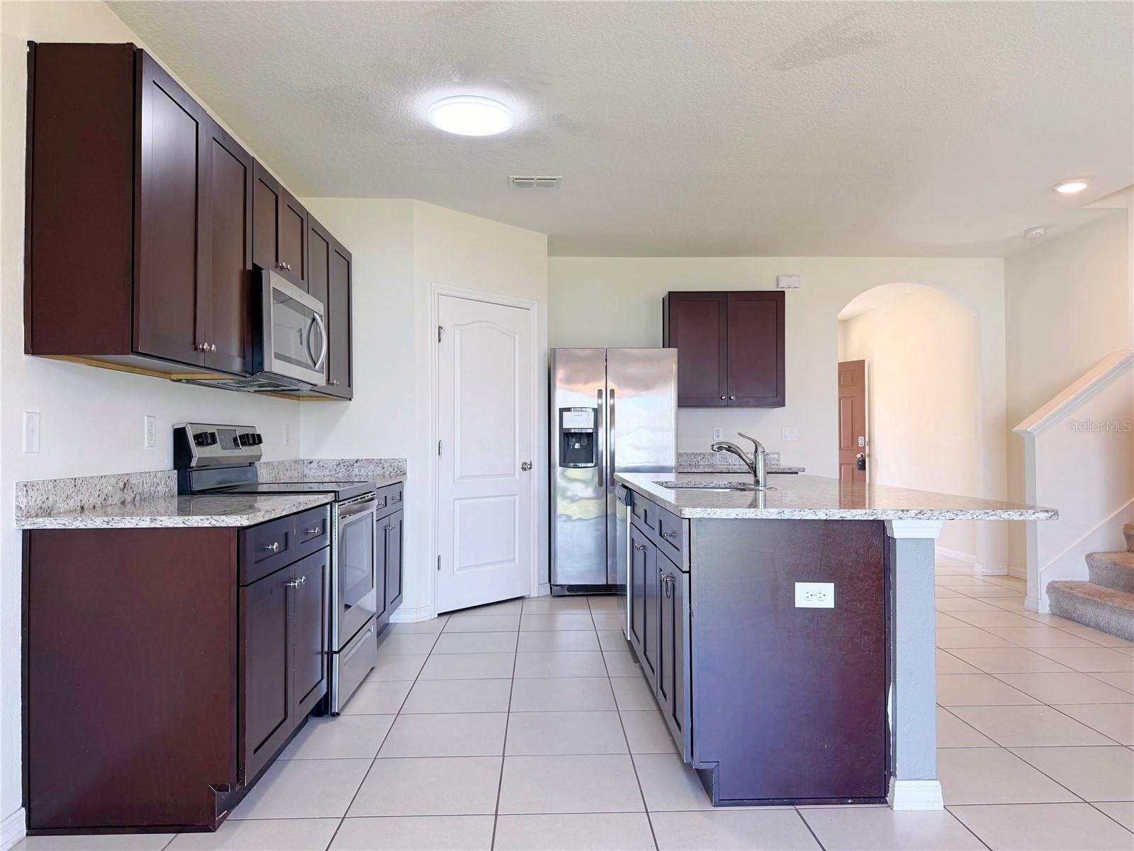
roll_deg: -0.2
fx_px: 786
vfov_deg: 56.8
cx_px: 567
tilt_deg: +1.0
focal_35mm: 24
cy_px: 426
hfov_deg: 71.6
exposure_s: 1/120
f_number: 1.78
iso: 100
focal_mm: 6.76
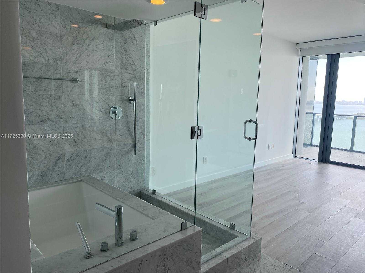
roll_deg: -1.5
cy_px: 136
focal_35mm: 26
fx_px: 274
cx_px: 182
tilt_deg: -7.4
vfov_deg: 53.1
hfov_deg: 67.3
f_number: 1.8
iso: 32
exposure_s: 1/369
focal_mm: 4.25
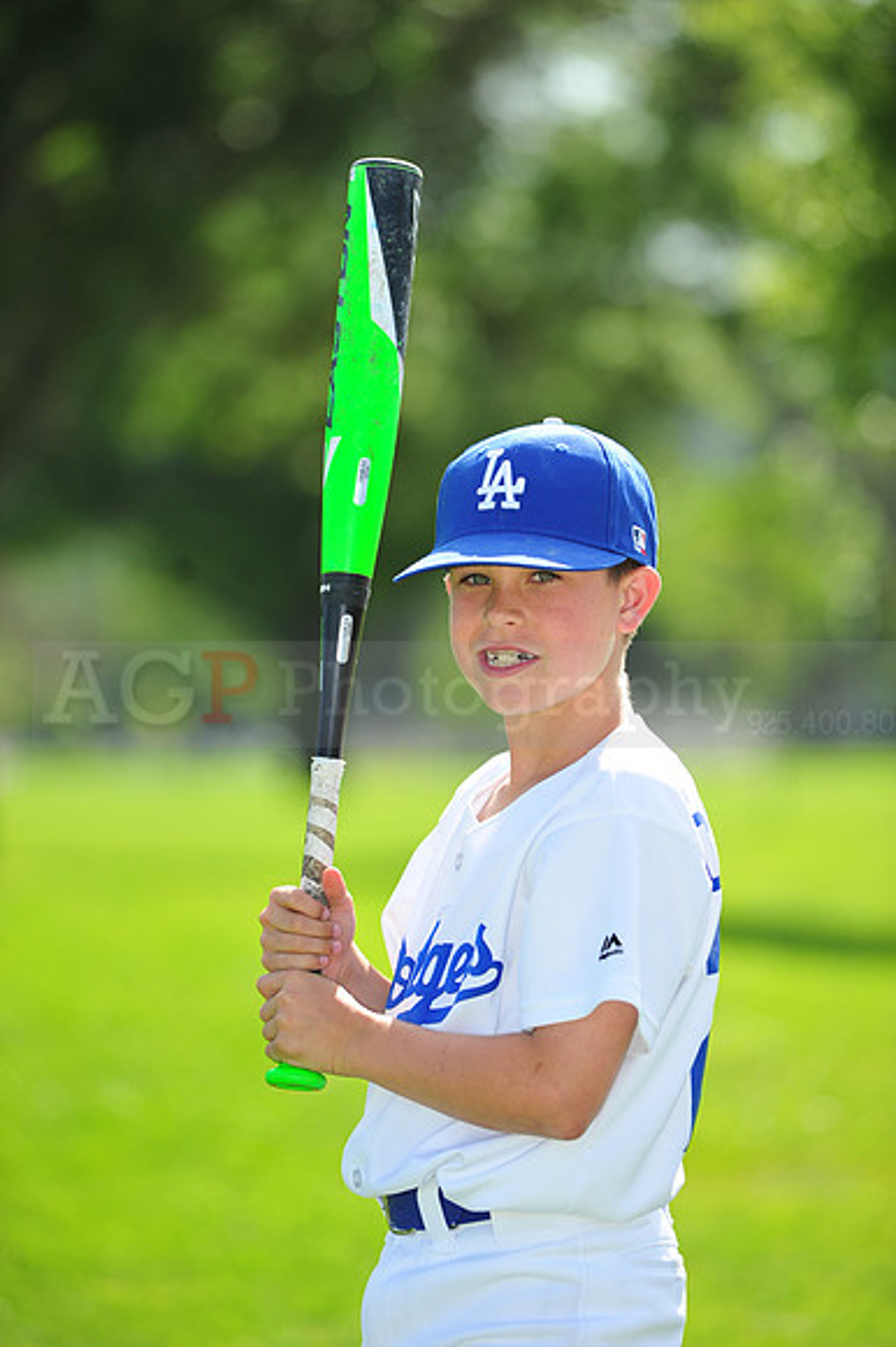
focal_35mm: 200
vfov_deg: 10.3
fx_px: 7475
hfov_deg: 6.9
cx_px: 448
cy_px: 674
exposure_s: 1/1250
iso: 320
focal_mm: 200
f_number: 4.5
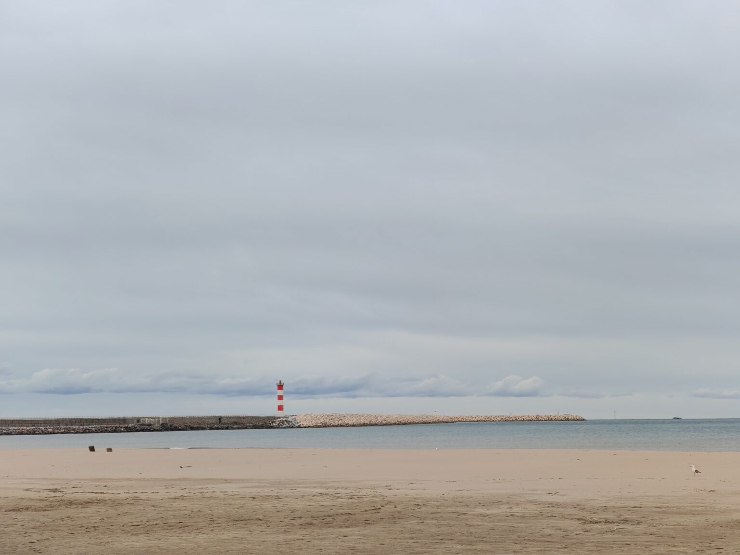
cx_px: 370
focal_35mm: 68
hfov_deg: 28.6
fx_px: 1454
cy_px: 278
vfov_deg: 21.6
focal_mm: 8.67
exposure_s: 1/450
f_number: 2.4
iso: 50
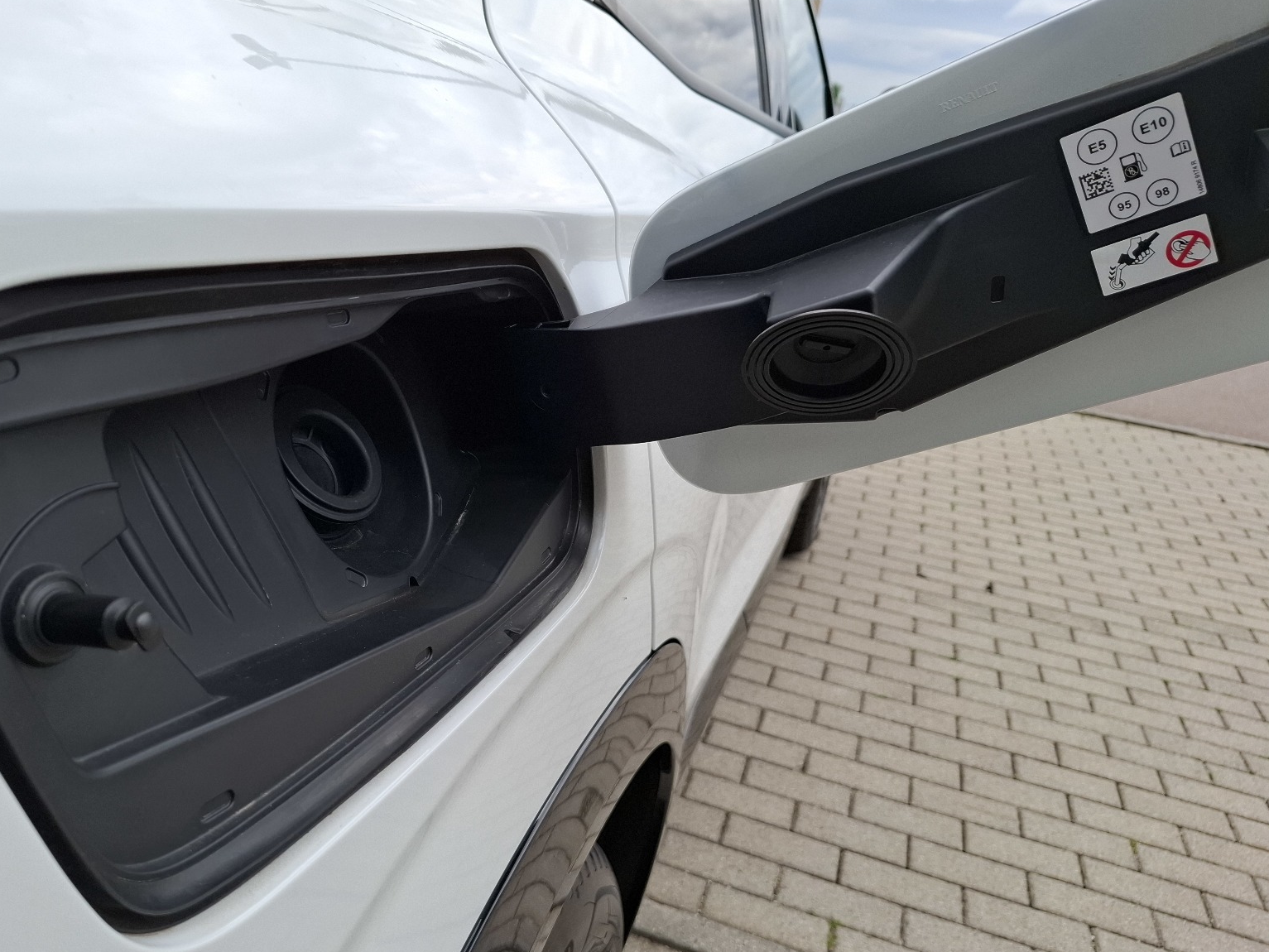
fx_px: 990
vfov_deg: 51.3
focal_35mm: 27
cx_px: 529
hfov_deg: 64.9
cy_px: 528
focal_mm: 5.54
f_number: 1.8
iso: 50
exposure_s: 1/678
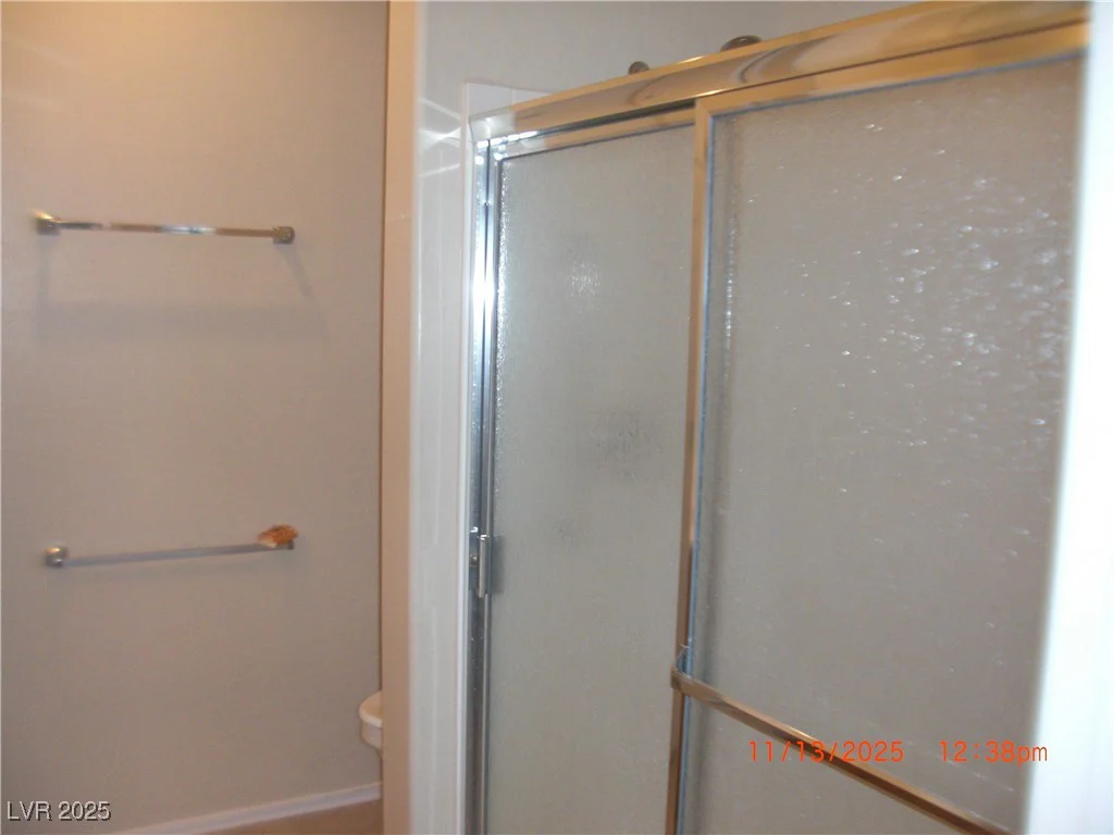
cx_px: 557
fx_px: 1159
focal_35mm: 36
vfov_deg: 39.7
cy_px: 418
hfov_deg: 51.4
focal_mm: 6.3
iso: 200
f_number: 2.8
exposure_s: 1/60
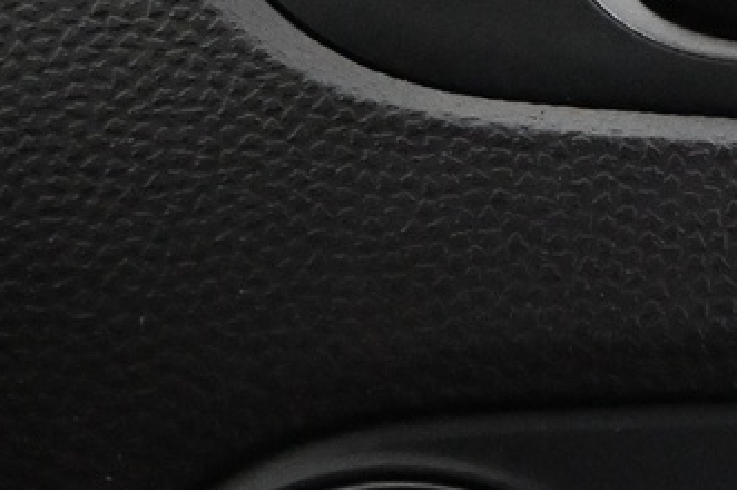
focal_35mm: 147
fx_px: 3006
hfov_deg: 13.2
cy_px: 764
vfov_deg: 9.0
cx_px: 1113
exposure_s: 1/60
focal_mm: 20
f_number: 3.8
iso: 6400
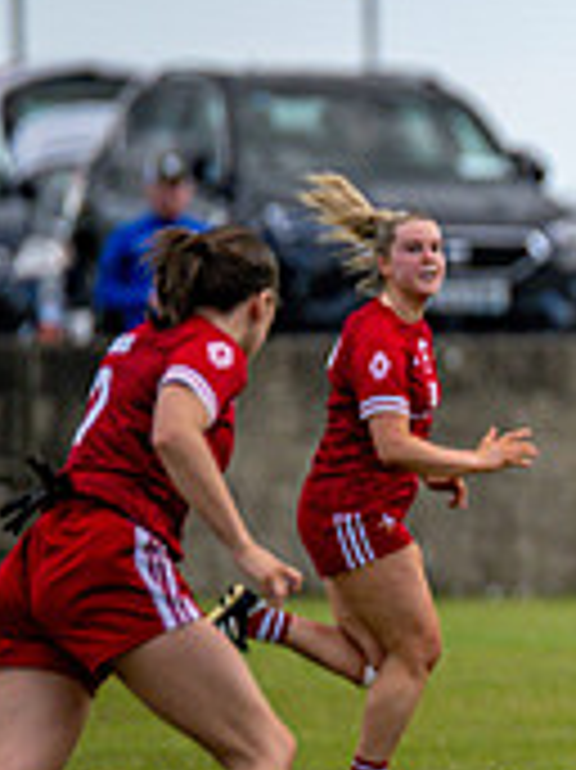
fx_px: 21770
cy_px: 552
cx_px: 1179
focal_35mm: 980
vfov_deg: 2.0
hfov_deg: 1.5
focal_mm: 300
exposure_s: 1/6400
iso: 200
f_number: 2.8
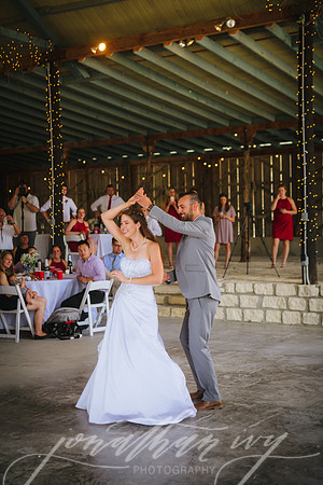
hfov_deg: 24.6
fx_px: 740
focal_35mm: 55
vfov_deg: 36.2
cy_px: 242
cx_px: 162
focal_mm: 55
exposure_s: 1/160
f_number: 2.8
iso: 160
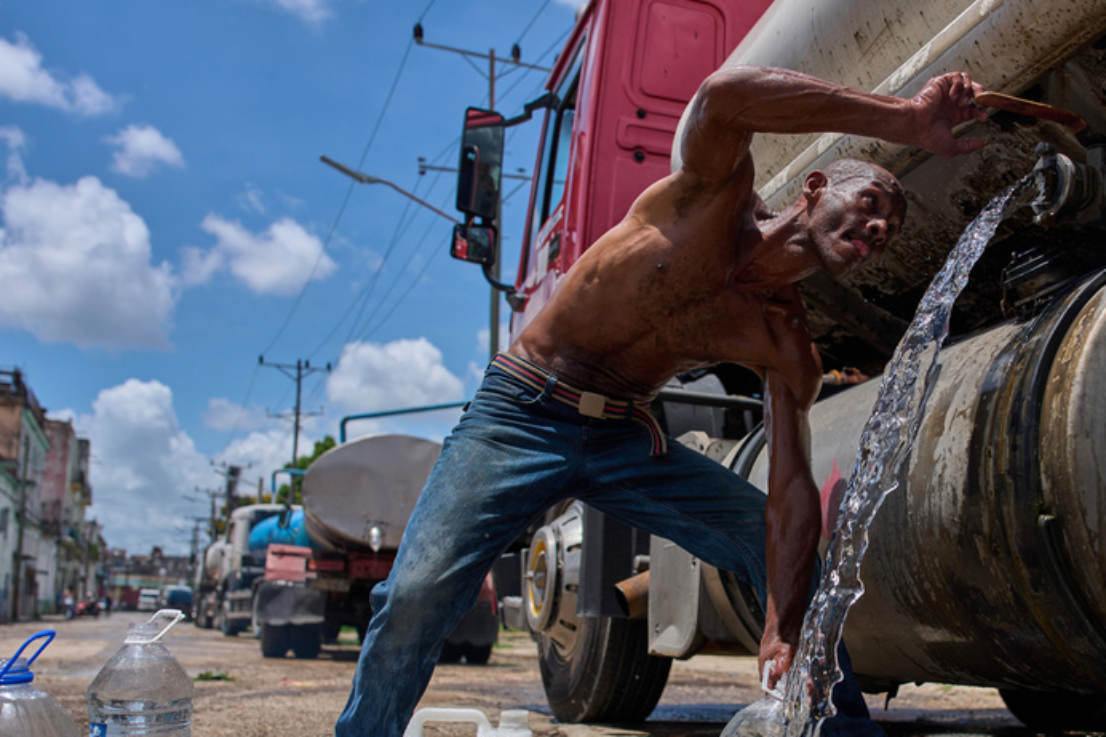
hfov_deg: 50.6
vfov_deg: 35.4
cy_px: 515
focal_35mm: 37
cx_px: 772
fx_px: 1136
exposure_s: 1/2500
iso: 100
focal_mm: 25
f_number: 2.8
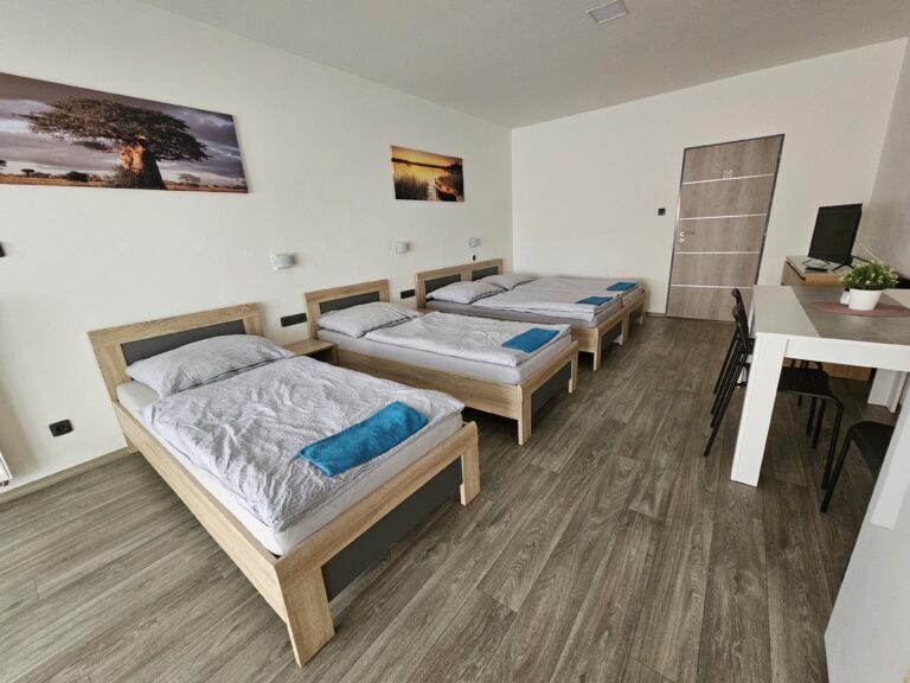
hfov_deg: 106.2
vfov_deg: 89.9
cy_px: 342
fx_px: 342
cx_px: 455
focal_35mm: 13
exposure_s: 1/50
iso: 400
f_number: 2.2
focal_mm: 2.2
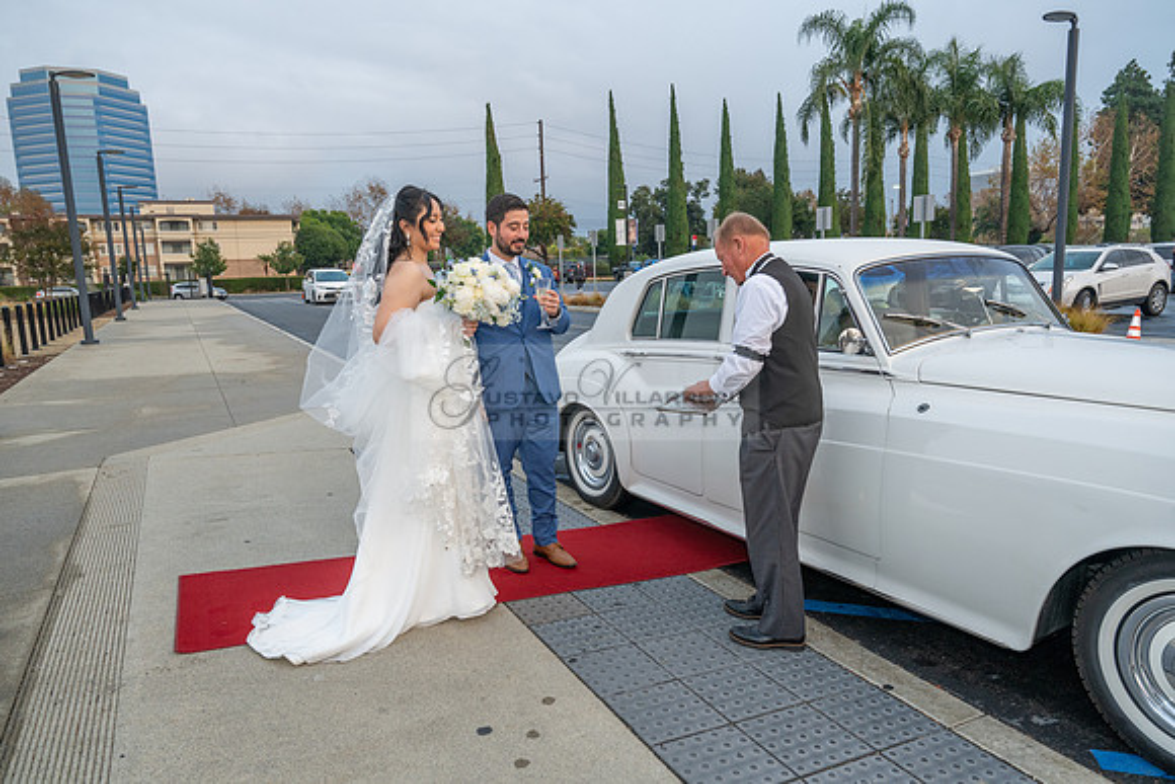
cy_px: 392
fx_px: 783
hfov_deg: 73.7
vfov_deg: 53.2
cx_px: 588
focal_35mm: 24
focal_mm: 24
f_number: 5.6
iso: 500
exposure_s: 1/160
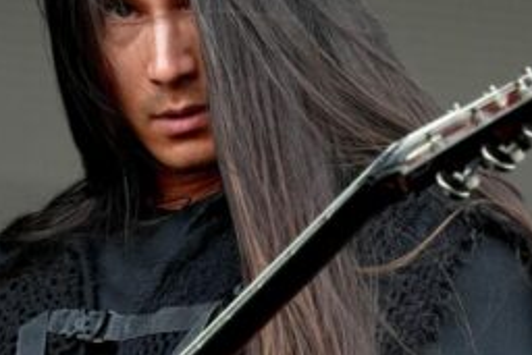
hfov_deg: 4.9
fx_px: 6254
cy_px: 226
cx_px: 289
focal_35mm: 423
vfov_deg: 3.3
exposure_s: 1/160
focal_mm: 94
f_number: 5.6
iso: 1000
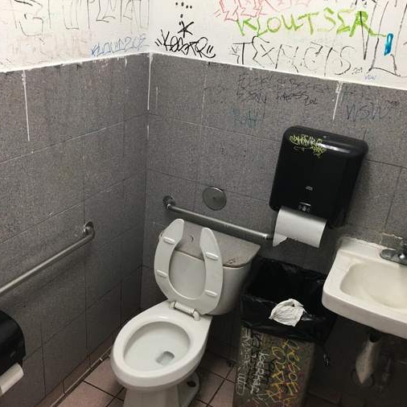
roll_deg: -6.1
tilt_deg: -25.4
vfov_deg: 47.2
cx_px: 195
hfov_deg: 47.2
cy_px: 208
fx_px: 466
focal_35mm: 35
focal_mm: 4.15
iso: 32
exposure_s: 1/15
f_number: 2.2
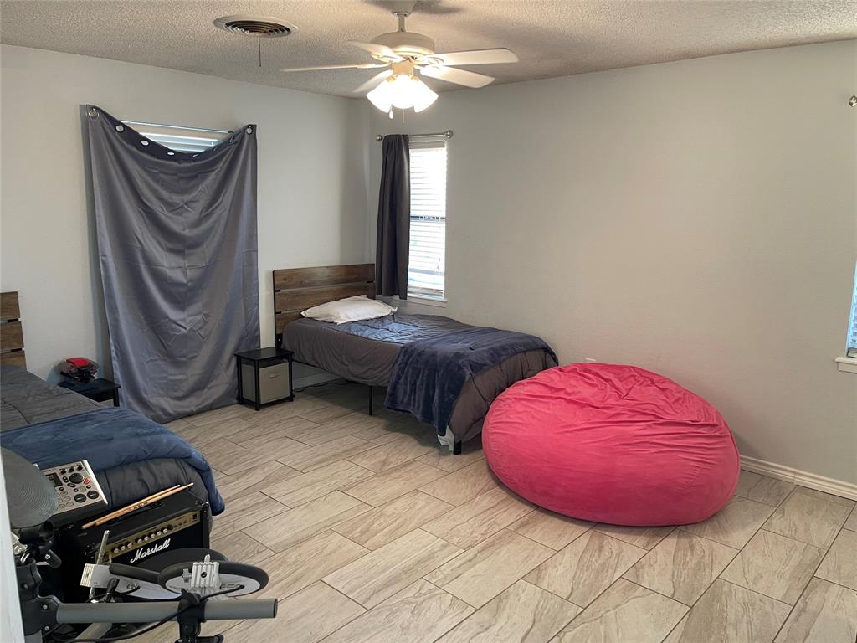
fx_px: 619
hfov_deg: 69.4
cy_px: 322
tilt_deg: -11.3
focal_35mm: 25
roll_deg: -1.1
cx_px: 428
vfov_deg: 54.9
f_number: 1.6
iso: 200
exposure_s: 1/60
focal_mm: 5.1
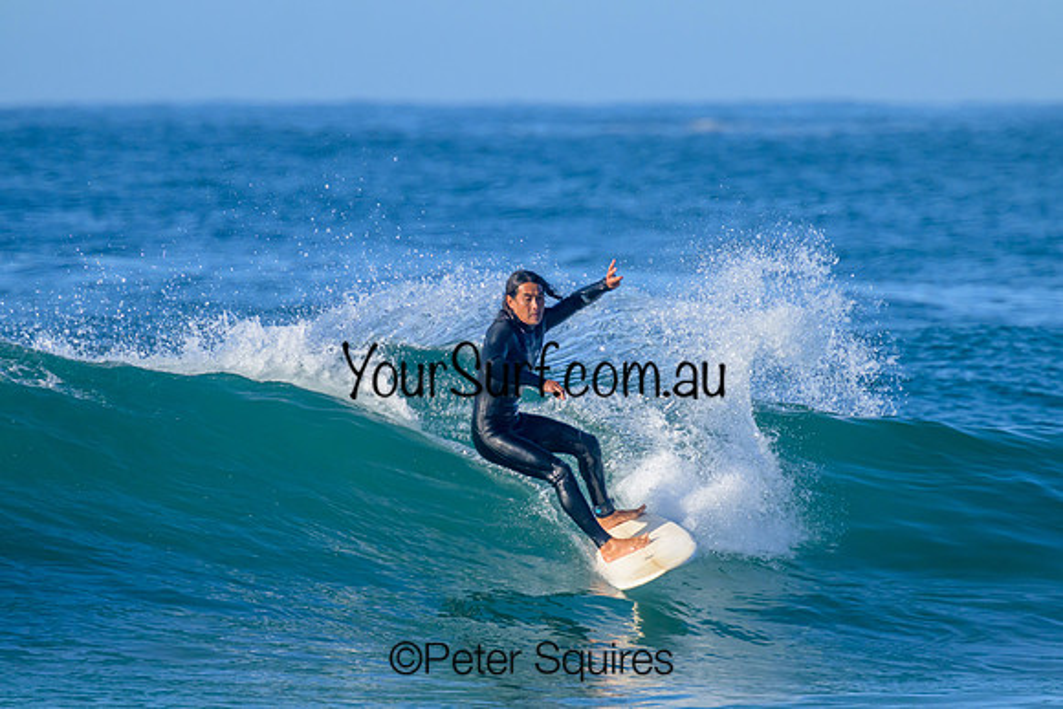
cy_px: 354
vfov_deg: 1.7
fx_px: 24338
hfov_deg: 2.5
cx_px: 532
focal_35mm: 824
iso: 1800
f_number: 11
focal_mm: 800
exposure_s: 1/2000
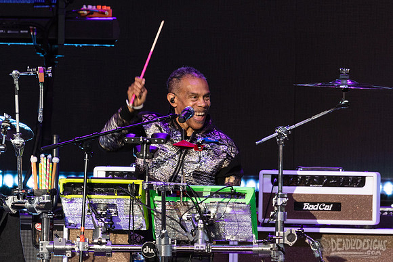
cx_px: 202
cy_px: 82
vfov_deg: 1.5
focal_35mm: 927
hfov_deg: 2.2
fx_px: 10119
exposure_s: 1/320
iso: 1000
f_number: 6.3
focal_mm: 600
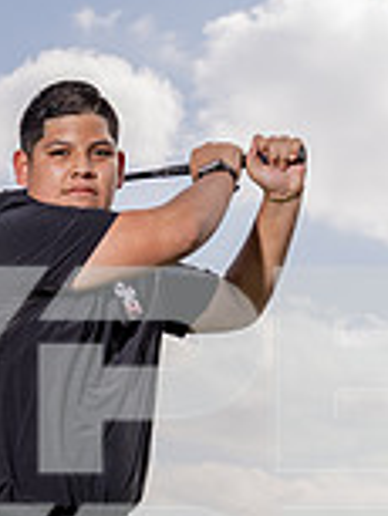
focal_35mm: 99
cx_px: 7
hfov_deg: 14.7
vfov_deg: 18.8
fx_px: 1477
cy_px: 610
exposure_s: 1/250
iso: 100
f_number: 7.1
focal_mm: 35
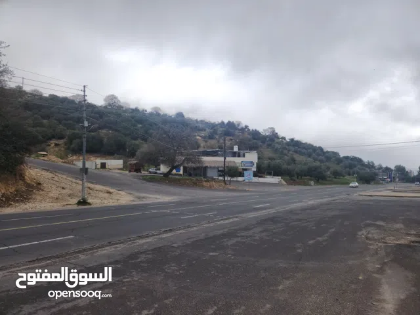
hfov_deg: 73.9
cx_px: 210
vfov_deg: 58.9
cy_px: 158
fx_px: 279
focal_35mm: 23
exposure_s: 1/836
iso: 20
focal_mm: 5.4
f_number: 1.8
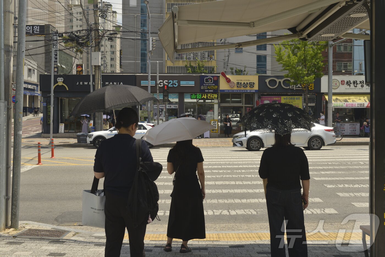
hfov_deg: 39.6
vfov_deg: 27.0
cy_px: 128
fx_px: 535
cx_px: 192
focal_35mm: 50
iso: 320
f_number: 11
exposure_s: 1/500
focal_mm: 50
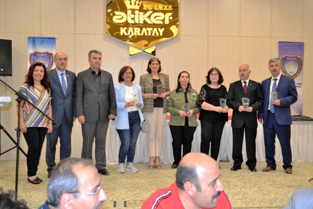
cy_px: 104
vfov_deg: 30.9
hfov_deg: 45.0
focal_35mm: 44
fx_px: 378
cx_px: 156
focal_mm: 29
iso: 1800
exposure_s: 1/60
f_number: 4.5
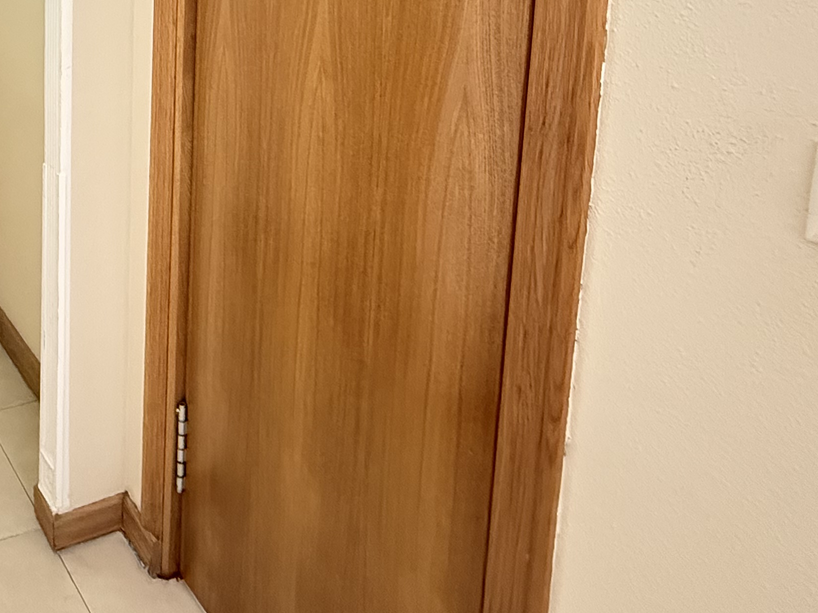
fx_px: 803
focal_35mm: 34
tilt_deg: -6.8
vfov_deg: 37.7
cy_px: 15
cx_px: 73
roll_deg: -0.2
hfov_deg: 48.0
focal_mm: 2.22
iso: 1000
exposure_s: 1/50
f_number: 2.2
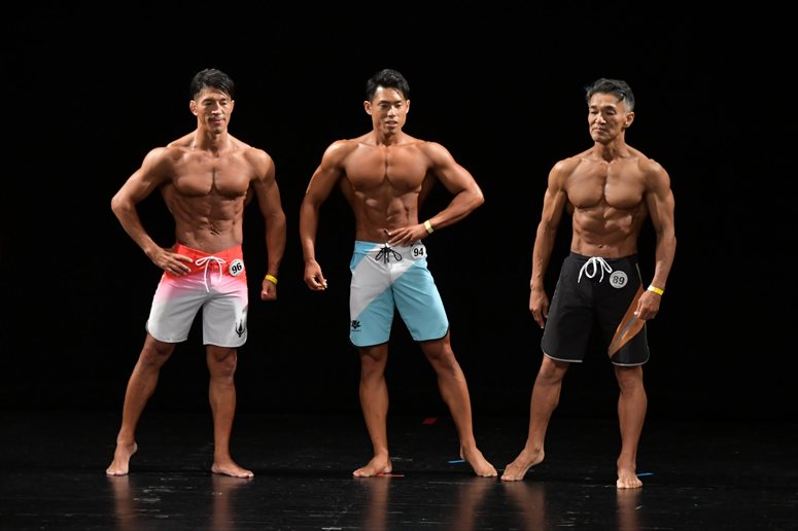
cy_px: 266
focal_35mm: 270
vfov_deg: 5.1
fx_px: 5982
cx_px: 399
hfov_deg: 7.6
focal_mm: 180
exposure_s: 1/400
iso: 3200
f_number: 5.6
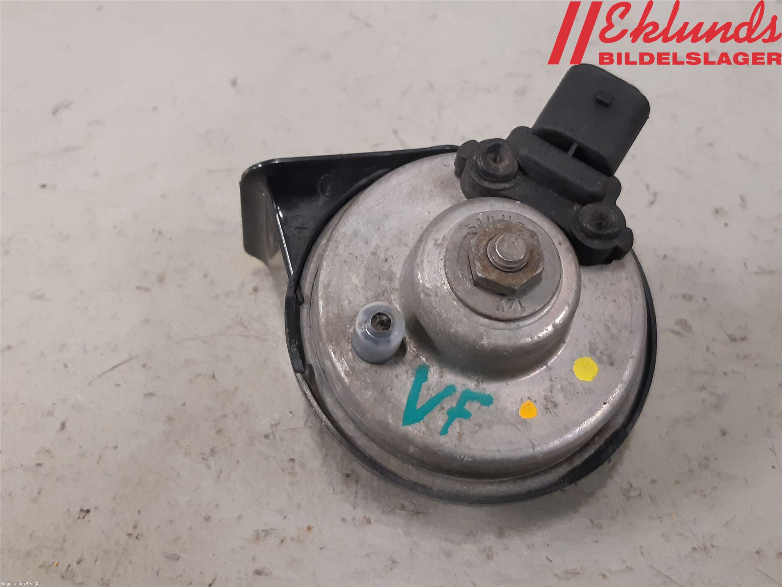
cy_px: 294
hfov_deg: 67.3
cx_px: 391
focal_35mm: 26
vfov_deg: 53.1
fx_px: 587
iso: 200
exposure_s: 1/50
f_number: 1.7
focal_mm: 3.93
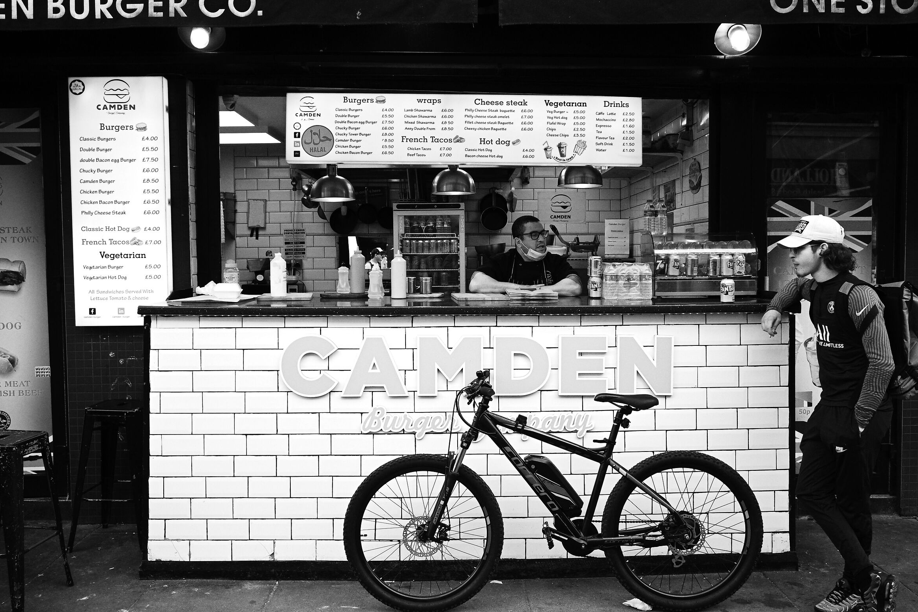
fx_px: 848
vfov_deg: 39.7
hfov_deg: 56.8
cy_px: 299
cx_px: 473
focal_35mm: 33
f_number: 6.3
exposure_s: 1/200
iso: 500
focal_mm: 21.5
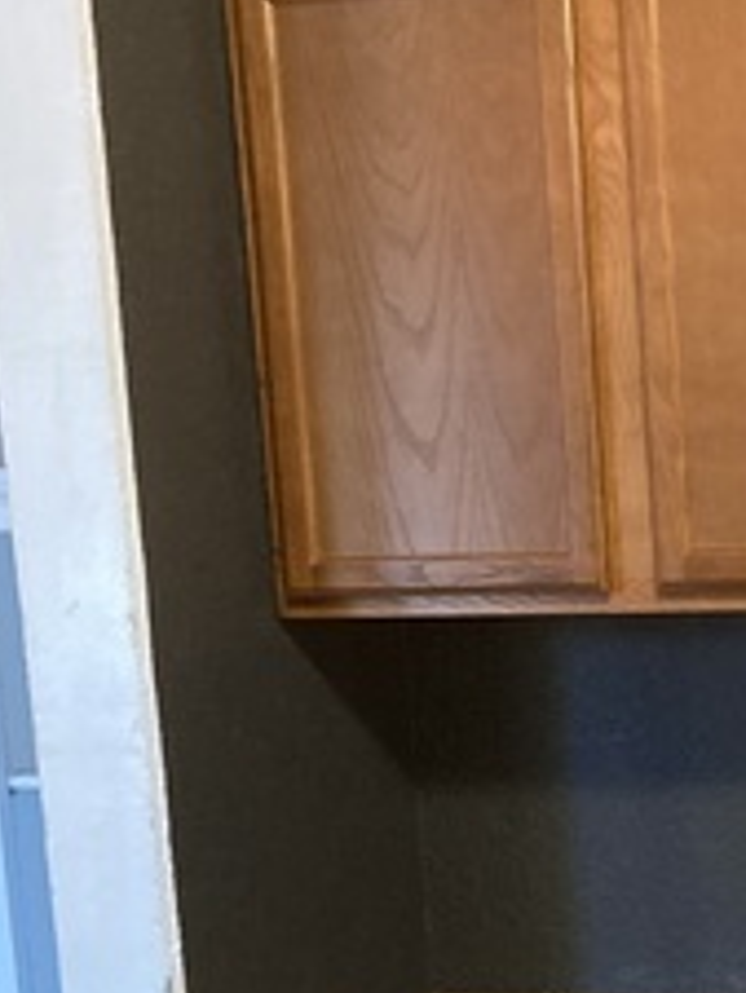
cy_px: 885
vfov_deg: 23.0
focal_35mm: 83
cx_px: 1077
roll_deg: +1.9
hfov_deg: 16.4
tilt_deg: -10.6
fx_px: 2383
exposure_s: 1/40
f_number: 1.8
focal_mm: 3.99
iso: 250
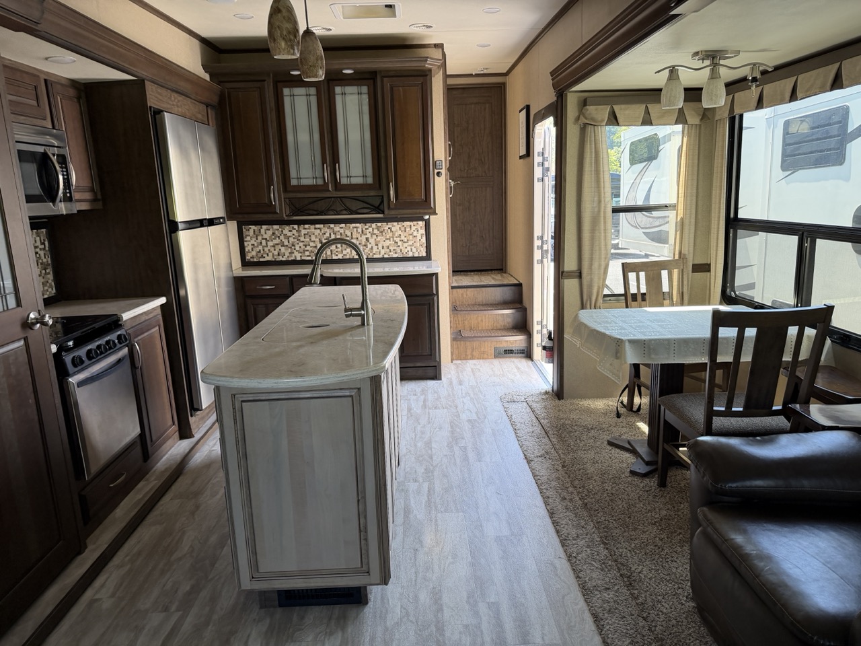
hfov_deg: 71.6
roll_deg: +0.4
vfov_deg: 56.8
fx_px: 597
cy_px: 323
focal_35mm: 24
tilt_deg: -8.5
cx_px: 430
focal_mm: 6.76
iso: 200
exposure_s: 1/97
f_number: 1.78
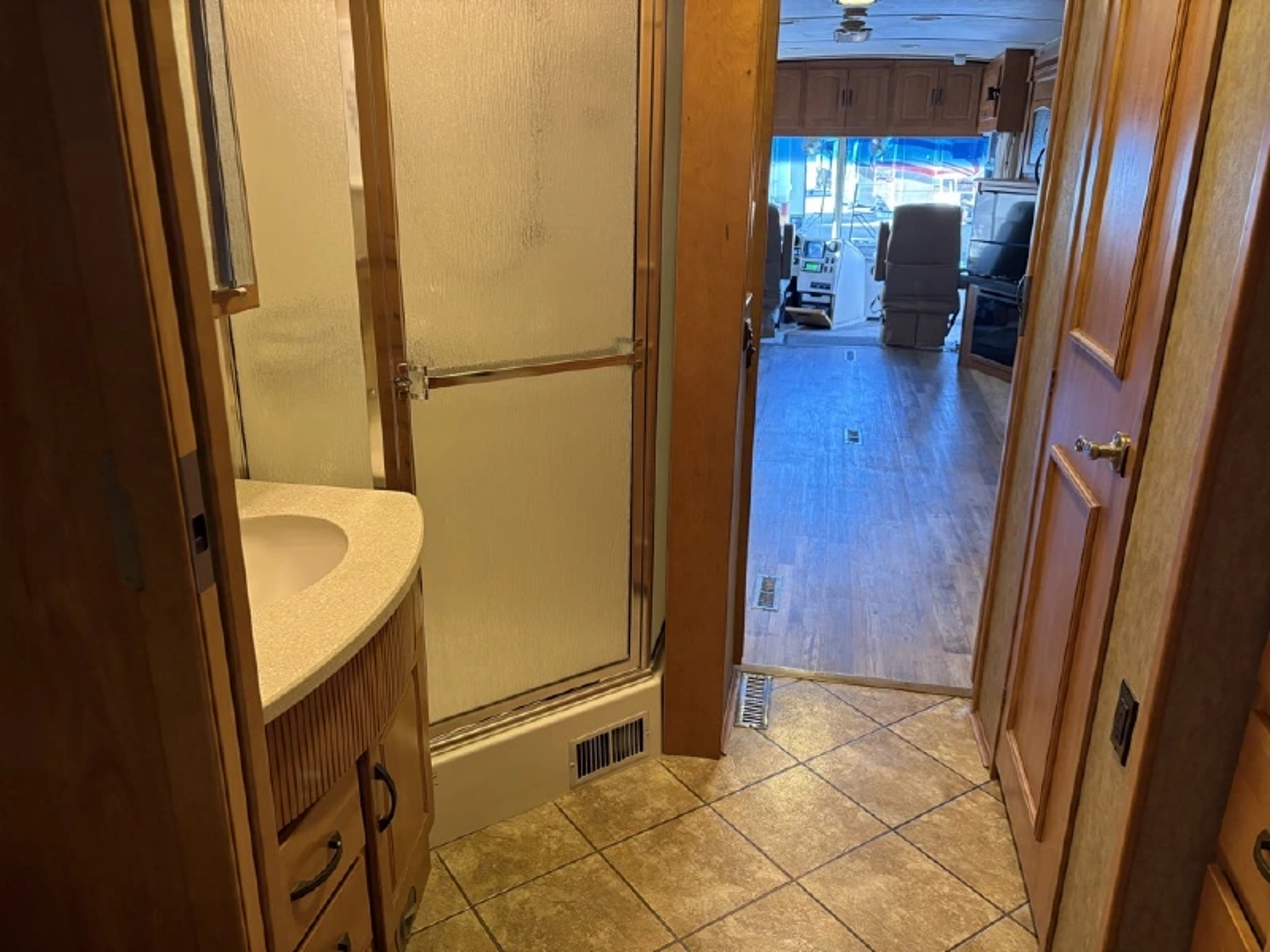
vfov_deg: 53.1
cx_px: 635
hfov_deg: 67.3
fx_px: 954
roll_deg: +0.3
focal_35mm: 26
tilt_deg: -17.5
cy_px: 476
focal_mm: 5.96
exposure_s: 1/60
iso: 250
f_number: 1.6
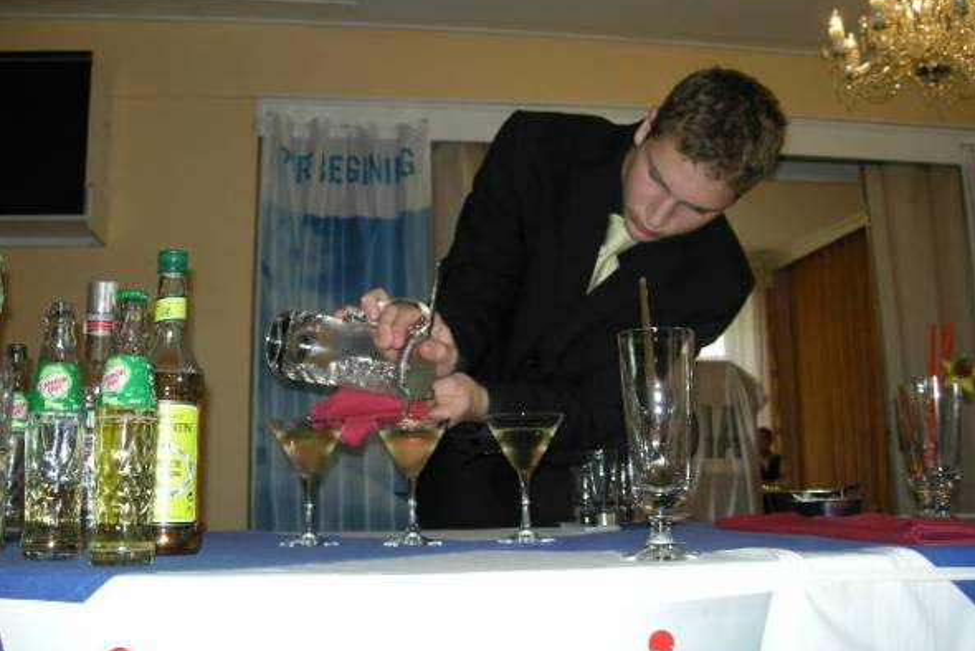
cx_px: 494
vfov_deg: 36.0
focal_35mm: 37
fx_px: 1003
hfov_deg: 51.9
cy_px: 324
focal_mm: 5.7
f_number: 2.8
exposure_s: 1/50.7
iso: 56
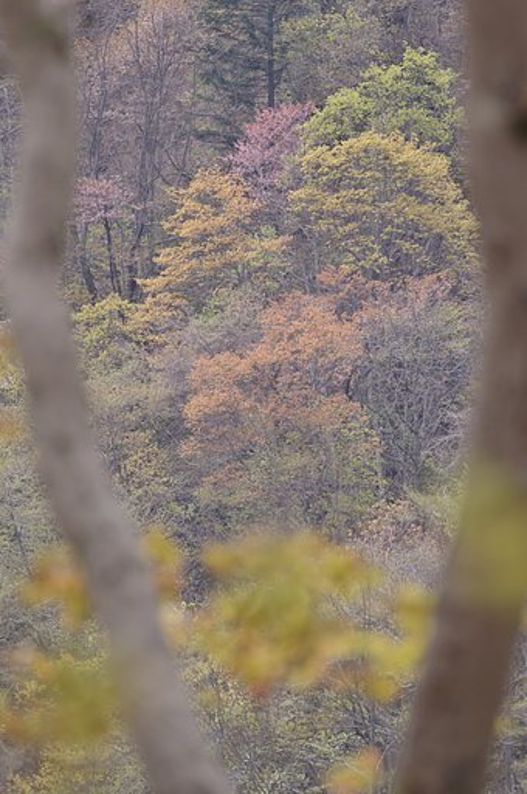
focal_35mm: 450
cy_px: 397
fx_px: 9907
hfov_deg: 3.0
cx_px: 264
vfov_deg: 4.6
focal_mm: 300
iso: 100
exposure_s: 1/160
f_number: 6.3
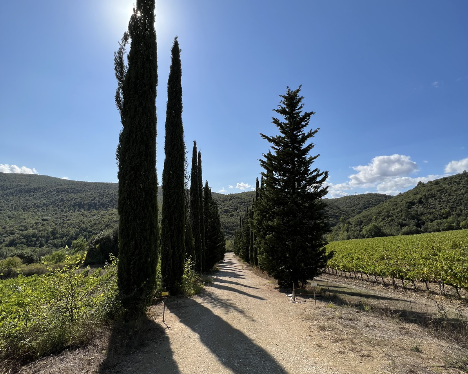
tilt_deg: +6.2
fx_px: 235
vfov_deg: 77.0
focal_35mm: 17
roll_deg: -0.3
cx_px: 234
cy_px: 184
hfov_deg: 89.6
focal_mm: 1.57
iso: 32
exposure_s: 1/2660
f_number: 1.8
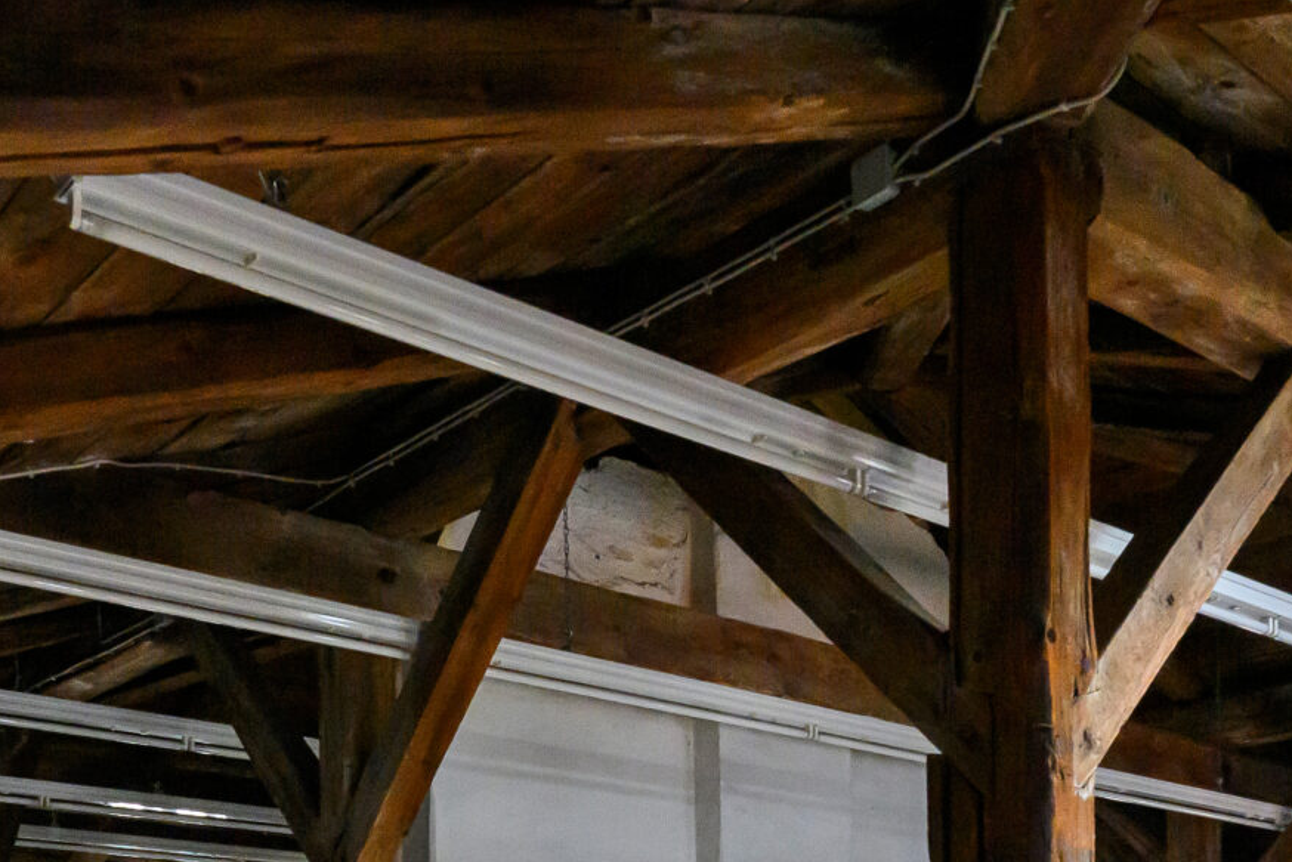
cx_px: 566
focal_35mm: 41
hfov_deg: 47.3
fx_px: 1472
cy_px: 965
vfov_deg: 29.2
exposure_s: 1/100
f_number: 7.1
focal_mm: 14
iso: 2500
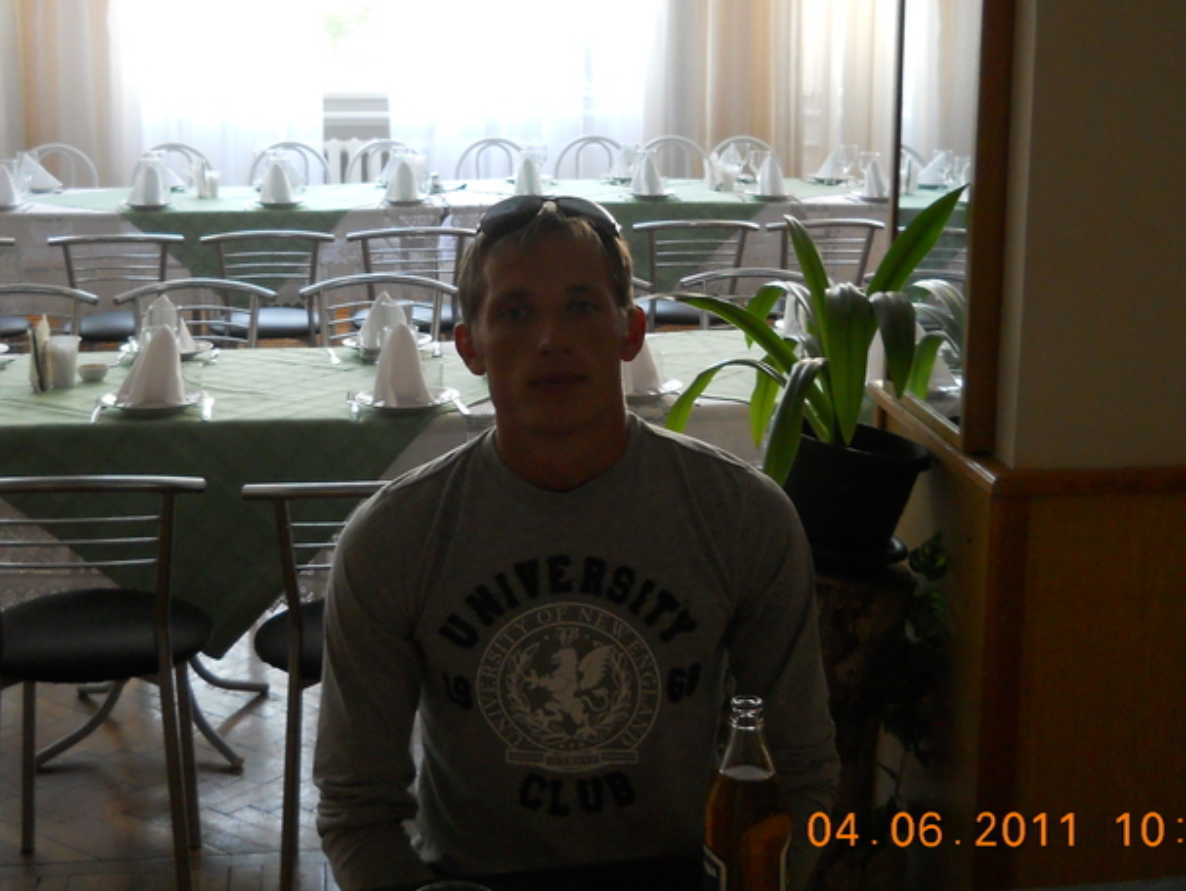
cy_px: 360
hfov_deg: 35.5
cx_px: 537
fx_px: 1851
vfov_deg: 27.0
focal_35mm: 54
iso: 250
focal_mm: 6.72
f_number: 3.1
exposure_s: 1/30
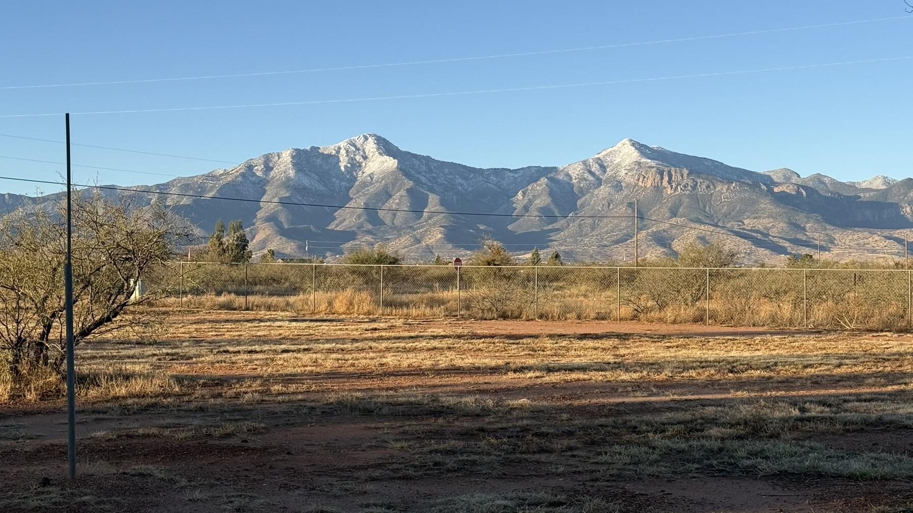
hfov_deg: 34.9
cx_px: 490
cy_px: 244
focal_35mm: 60
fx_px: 1453
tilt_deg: +2.3
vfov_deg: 20.0
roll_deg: -0.1
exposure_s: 1/2273
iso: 64
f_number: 1.78
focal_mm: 6.76
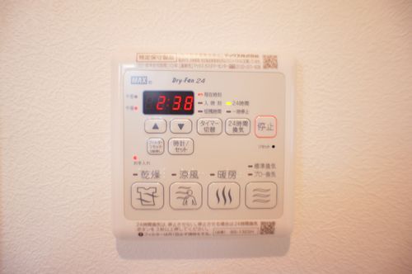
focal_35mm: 24
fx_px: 274
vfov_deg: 53.0
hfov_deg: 73.8
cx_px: 206
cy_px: 137
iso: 200
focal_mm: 16
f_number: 2.8
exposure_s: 1/30
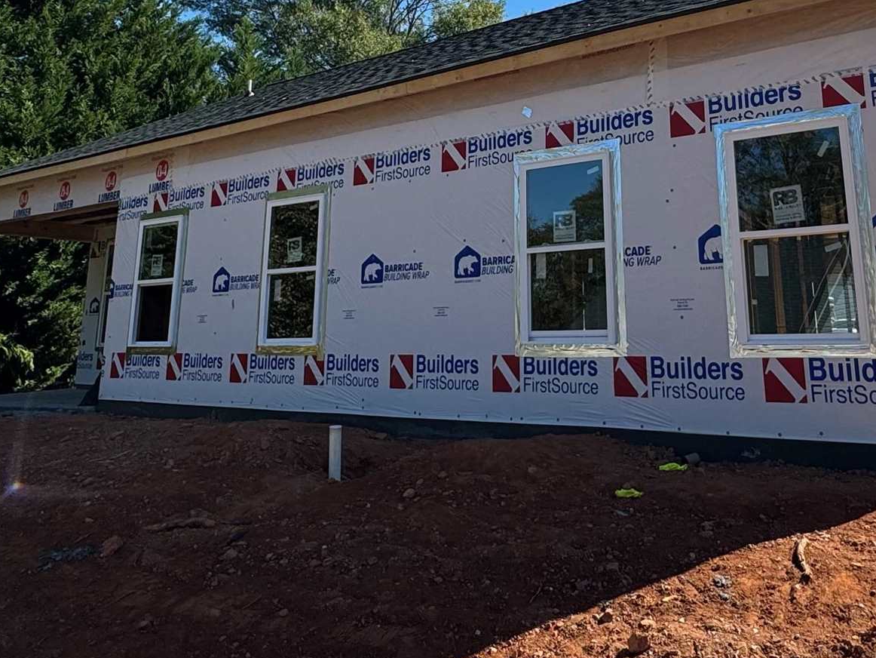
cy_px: 96
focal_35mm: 37
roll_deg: +0.1
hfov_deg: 49.9
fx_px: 937
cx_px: 509
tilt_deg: +15.7
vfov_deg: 36.8
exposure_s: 1/1277
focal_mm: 2.22
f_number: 2.2
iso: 50
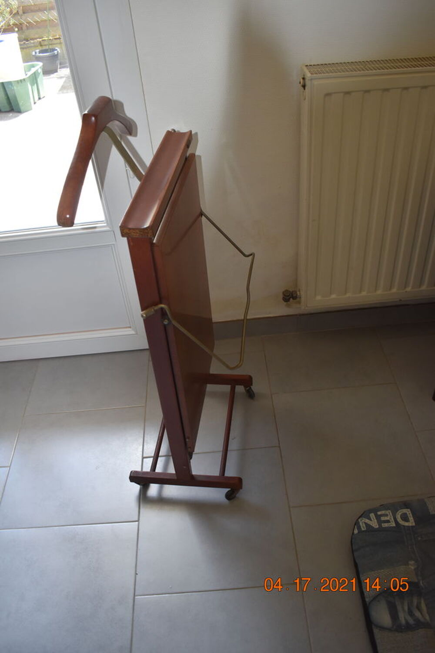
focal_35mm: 30
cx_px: 218
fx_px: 543
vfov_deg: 61.9
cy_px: 326
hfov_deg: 43.6
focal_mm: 20
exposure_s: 1/200
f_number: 5
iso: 720
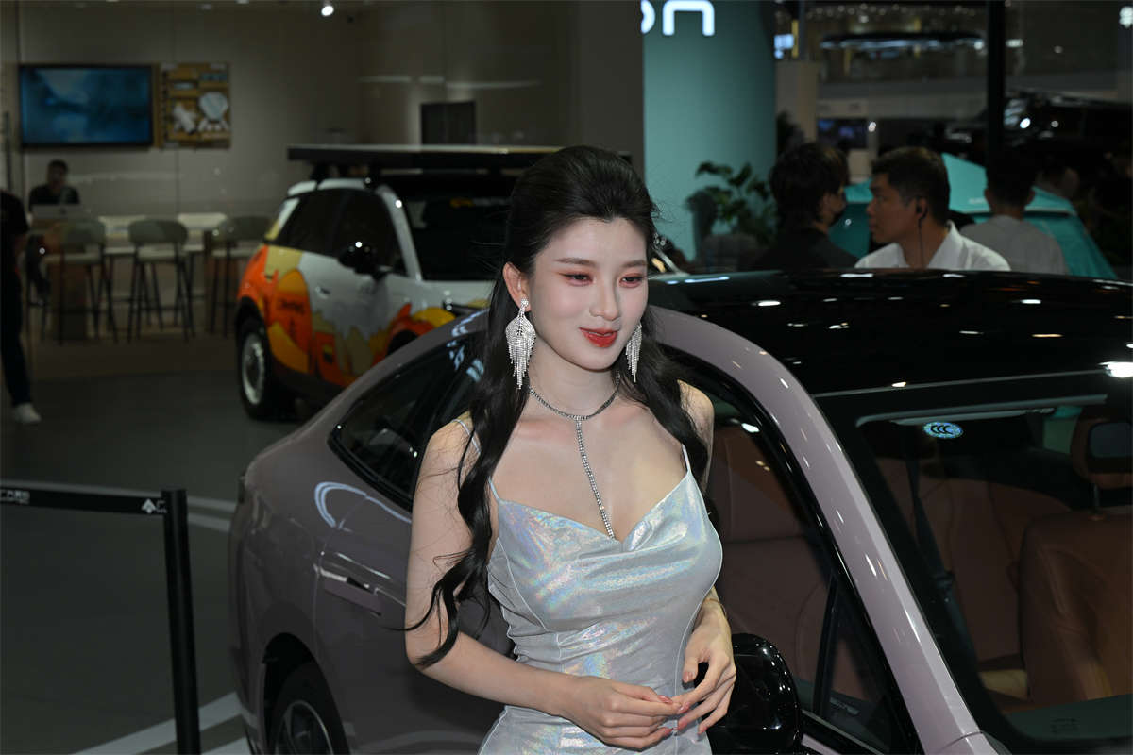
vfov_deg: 19.5
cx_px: 566
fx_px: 2203
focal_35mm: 70
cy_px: 378
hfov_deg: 28.8
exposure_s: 1/250
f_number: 9
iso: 250
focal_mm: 70
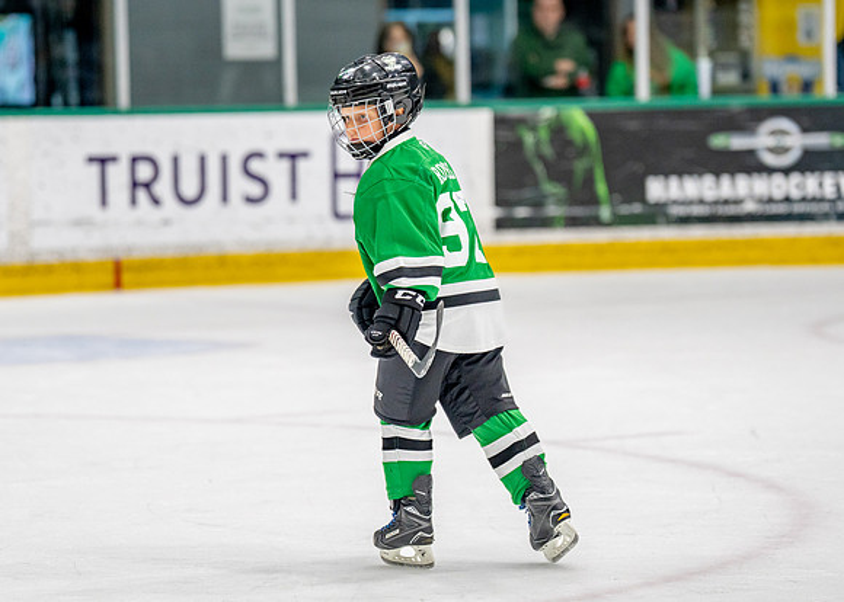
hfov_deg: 10.3
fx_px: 4690
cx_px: 382
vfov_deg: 7.3
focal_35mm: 196
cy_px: 262
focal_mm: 136
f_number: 2.8
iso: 1000
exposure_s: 1/1250
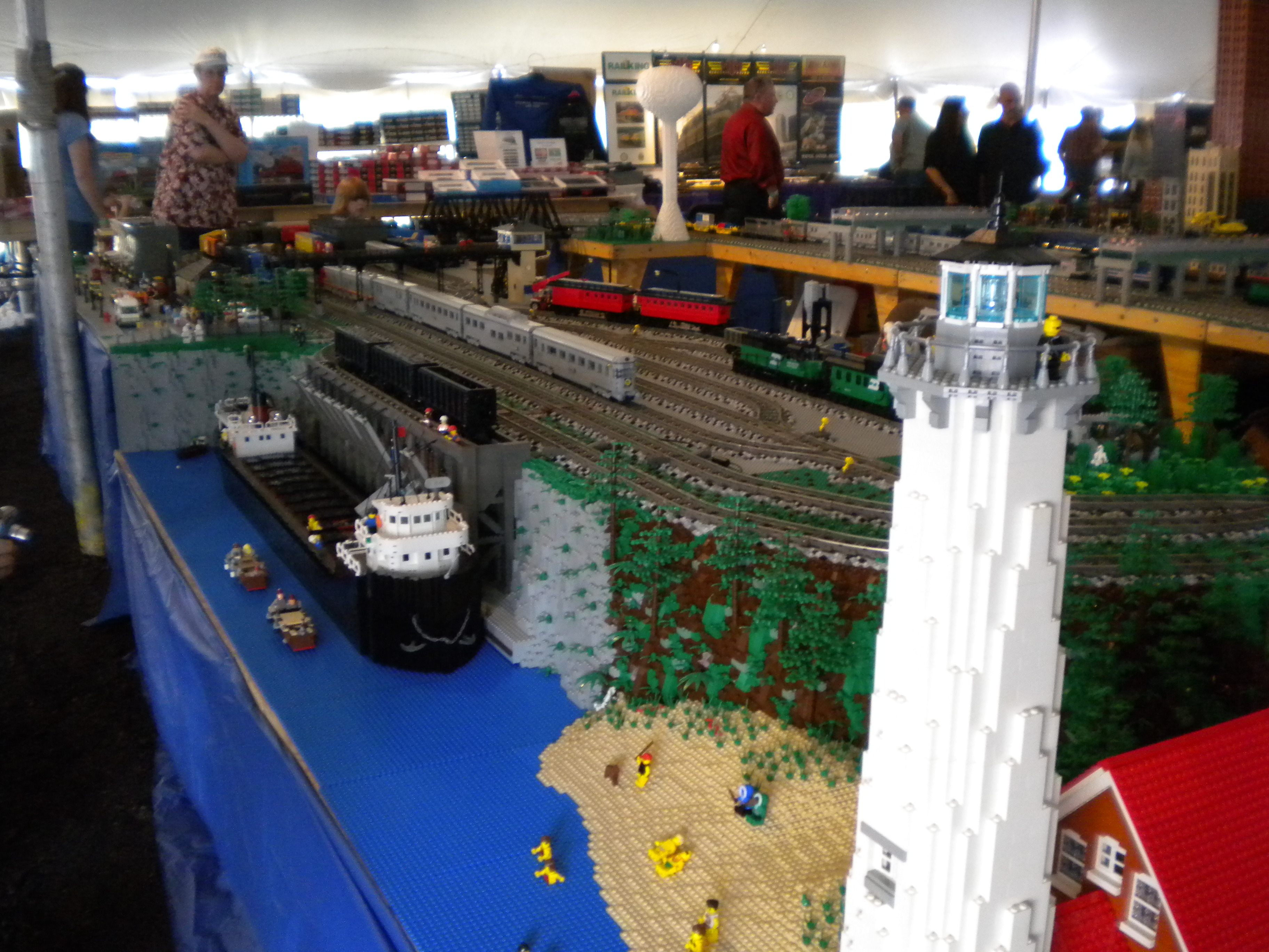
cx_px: 634
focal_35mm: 35
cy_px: 476
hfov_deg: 52.6
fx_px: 1283
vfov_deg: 40.7
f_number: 3.1
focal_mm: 6.3
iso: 400
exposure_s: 1/35.8
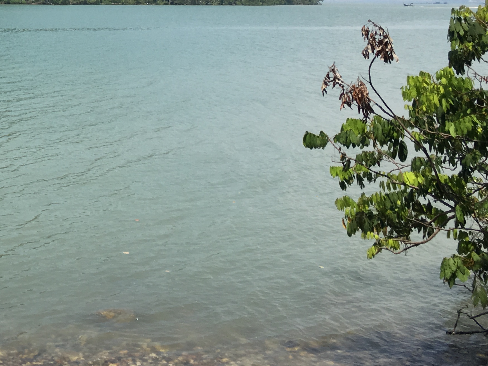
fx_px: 945
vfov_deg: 20.9
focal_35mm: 67
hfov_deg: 26.9
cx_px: -32
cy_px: -38
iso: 25
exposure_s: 1/1832
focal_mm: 4.15
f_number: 2.2
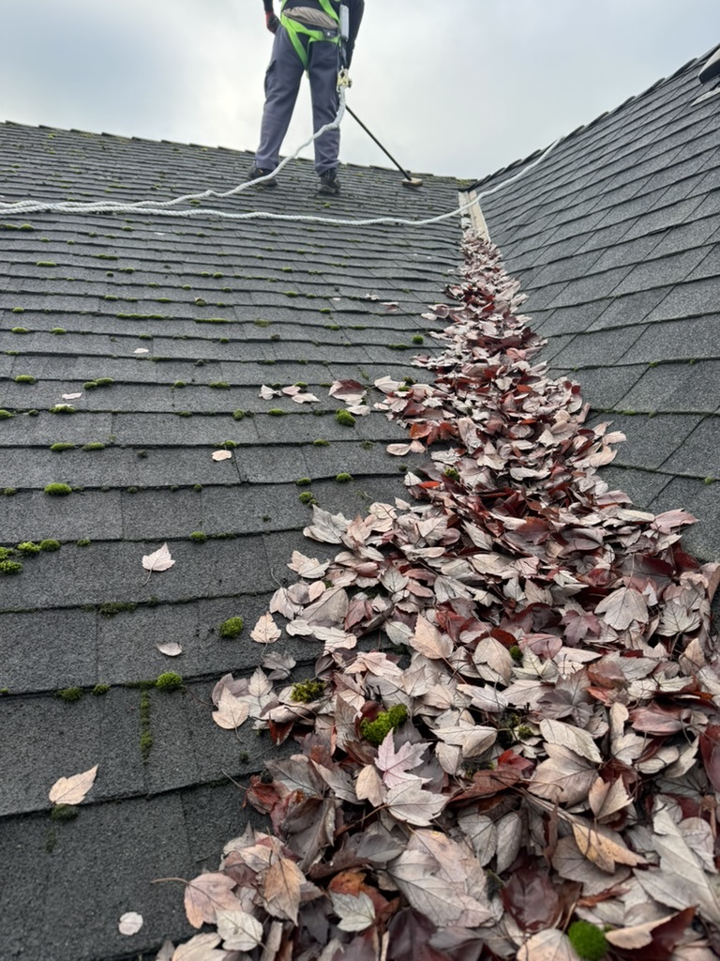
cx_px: 360
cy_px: 480
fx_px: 666
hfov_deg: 56.8
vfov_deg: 71.6
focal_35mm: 24
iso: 80
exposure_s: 1/301
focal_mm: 6.76
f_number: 1.78
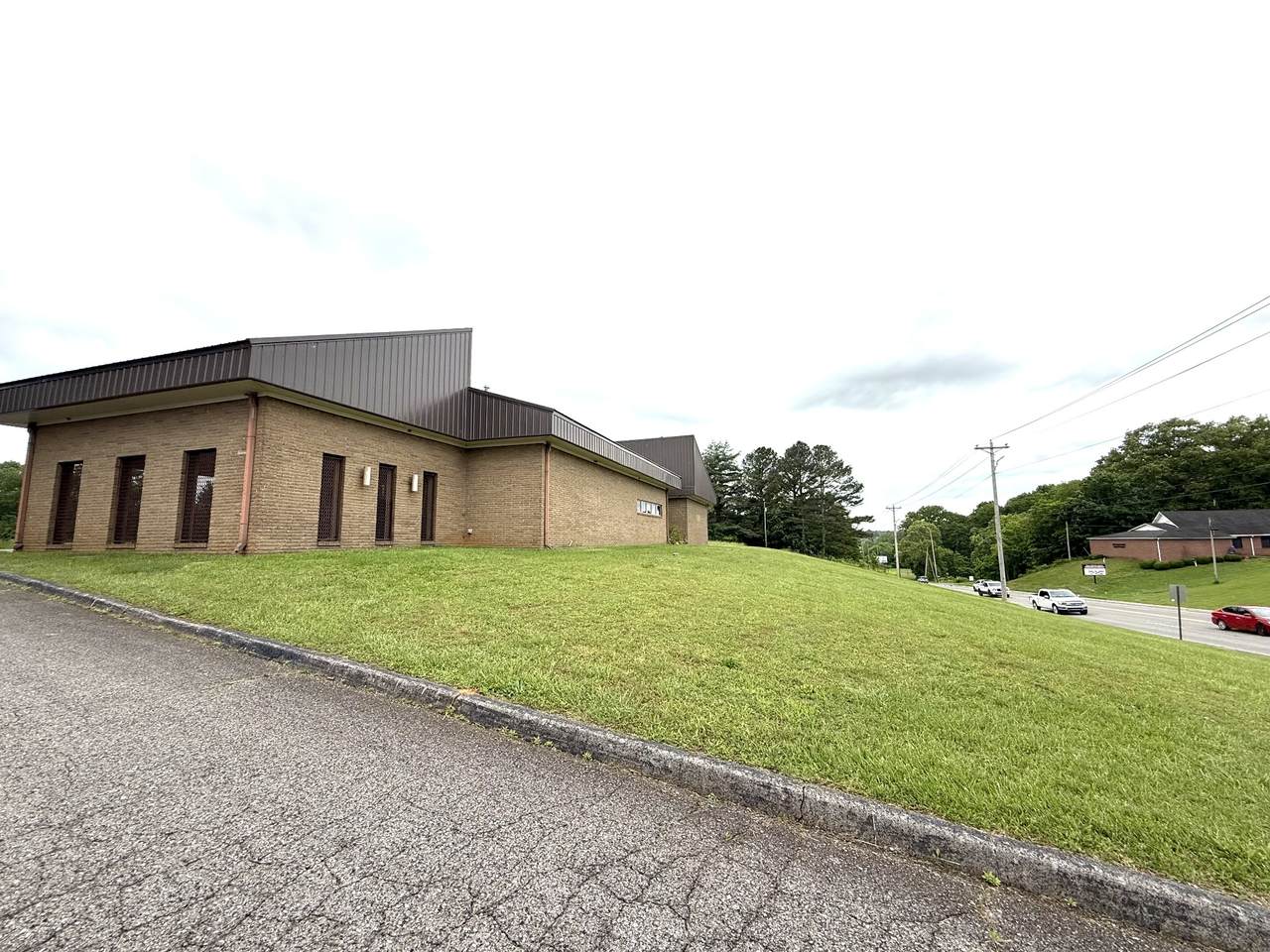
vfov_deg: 85.7
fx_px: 514
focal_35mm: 14
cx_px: 635
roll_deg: +1.1
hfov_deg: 102.1
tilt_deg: +8.8
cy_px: 476
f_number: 2.2
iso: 50
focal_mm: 2.22
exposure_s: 1/876
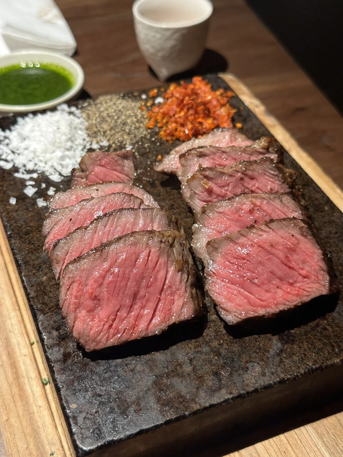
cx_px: 172
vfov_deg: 39.7
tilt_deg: -42.7
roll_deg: -0.1
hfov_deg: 30.3
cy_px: 228
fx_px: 634
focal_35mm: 48
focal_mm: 6.86
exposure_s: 1/33
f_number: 1.78
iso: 250
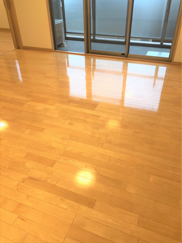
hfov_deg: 49.7
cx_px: 91
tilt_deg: -34.8
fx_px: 196
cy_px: 122
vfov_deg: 63.4
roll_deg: +1.0
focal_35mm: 28
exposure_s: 1/33
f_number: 1.8
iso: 25
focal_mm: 4
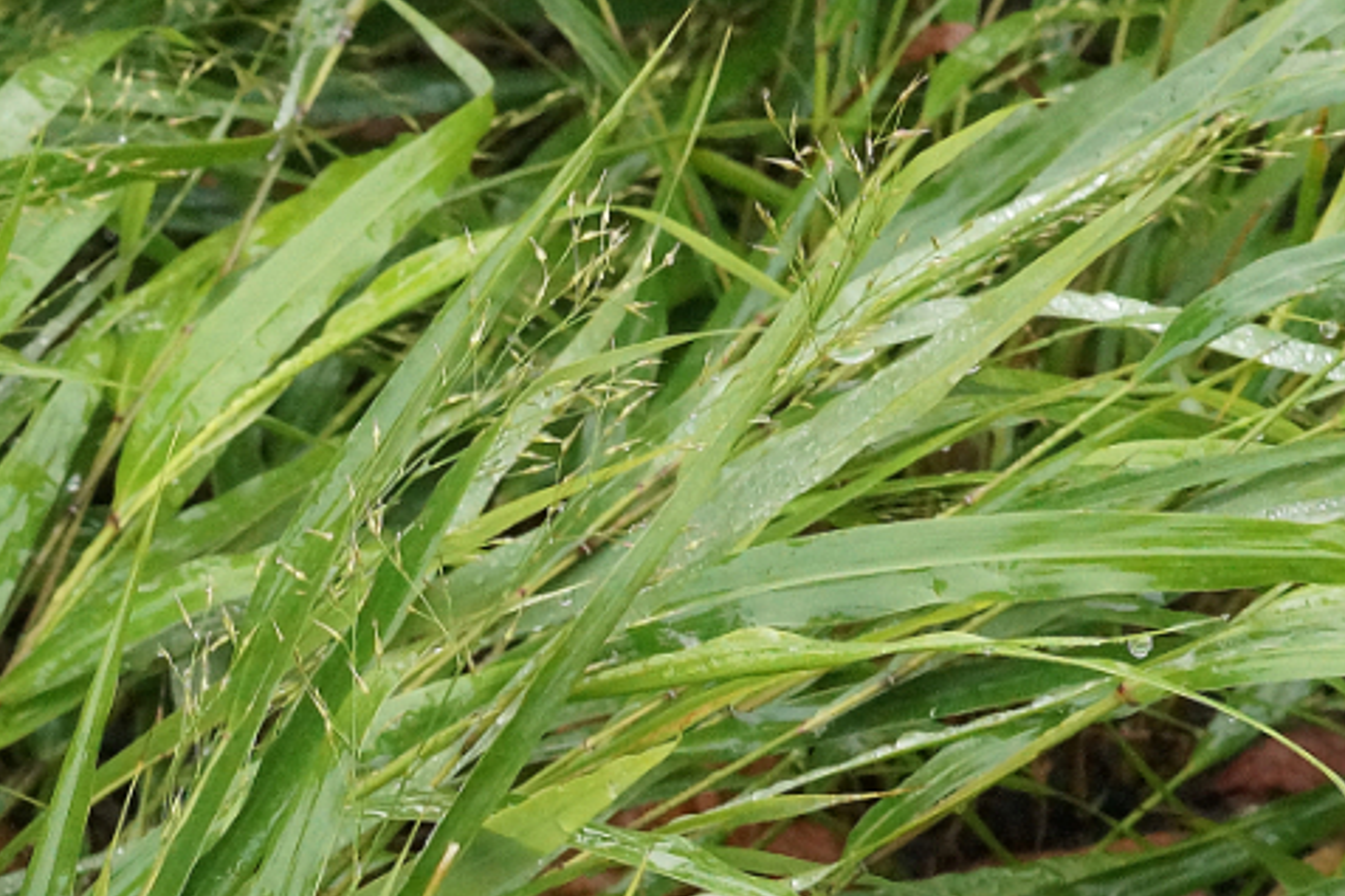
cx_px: 8
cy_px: 1105
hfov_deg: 5.5
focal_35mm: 377
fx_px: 14084
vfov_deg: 3.6
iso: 3200
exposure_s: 1/125
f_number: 10
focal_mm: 100
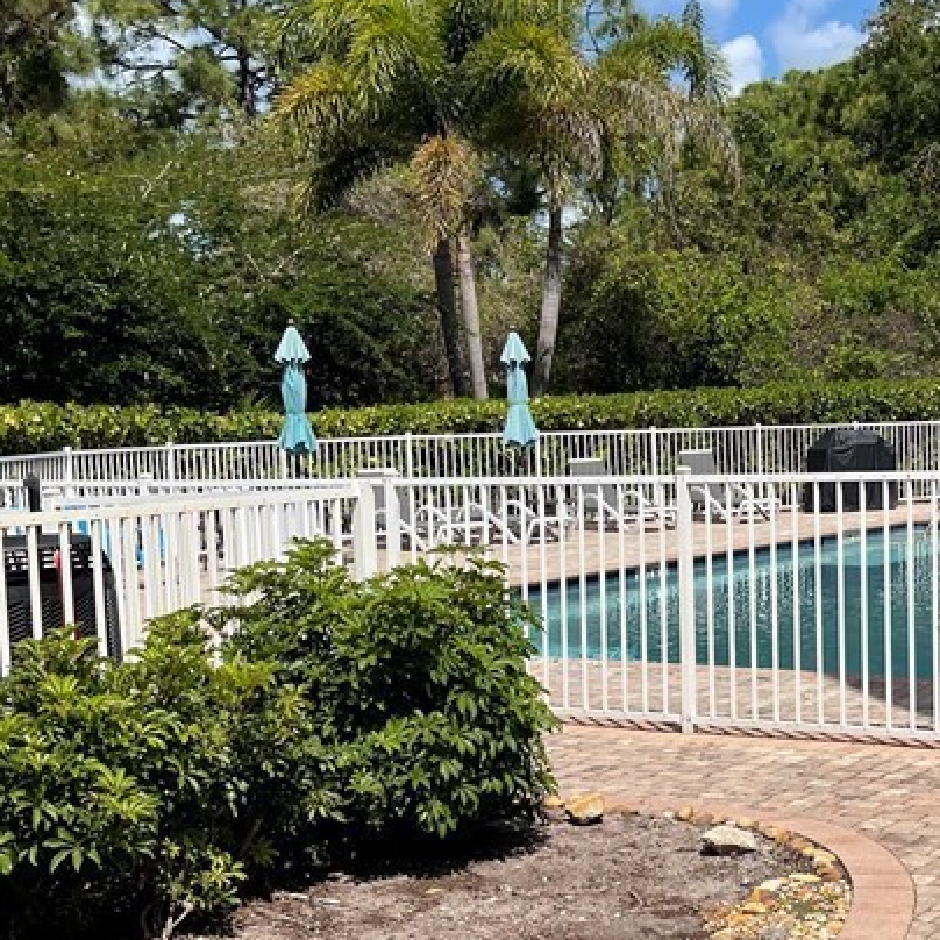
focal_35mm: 56
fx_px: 1720
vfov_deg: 30.5
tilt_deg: -3.5
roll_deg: +1.3
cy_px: 542
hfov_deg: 29.6
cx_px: 803
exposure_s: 1/4717
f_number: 1.6
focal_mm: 5.1
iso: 32
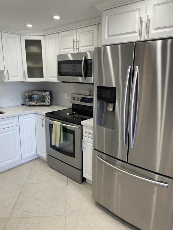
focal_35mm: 26
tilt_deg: -11.2
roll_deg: +0.6
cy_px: 115
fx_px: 173
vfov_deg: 67.3
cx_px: 86
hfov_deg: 53.1
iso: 80
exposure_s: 1/60
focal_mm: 4.2
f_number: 1.6
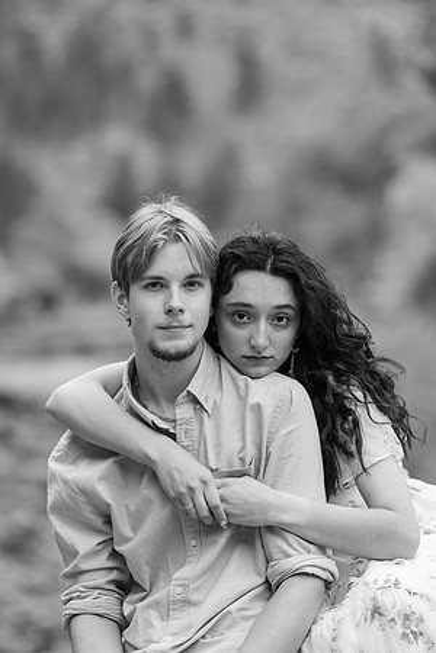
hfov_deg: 8.9
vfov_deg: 13.3
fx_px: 2797
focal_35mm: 154
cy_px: 326
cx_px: 218
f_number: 3.5
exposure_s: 1/250
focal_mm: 154
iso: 320
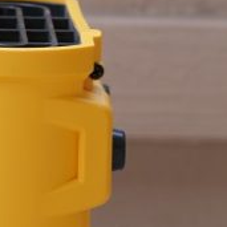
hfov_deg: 3.1
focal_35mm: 555
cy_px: 267
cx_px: -118
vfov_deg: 3.2
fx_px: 4118
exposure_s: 1/30
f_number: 4
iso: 320
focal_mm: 70
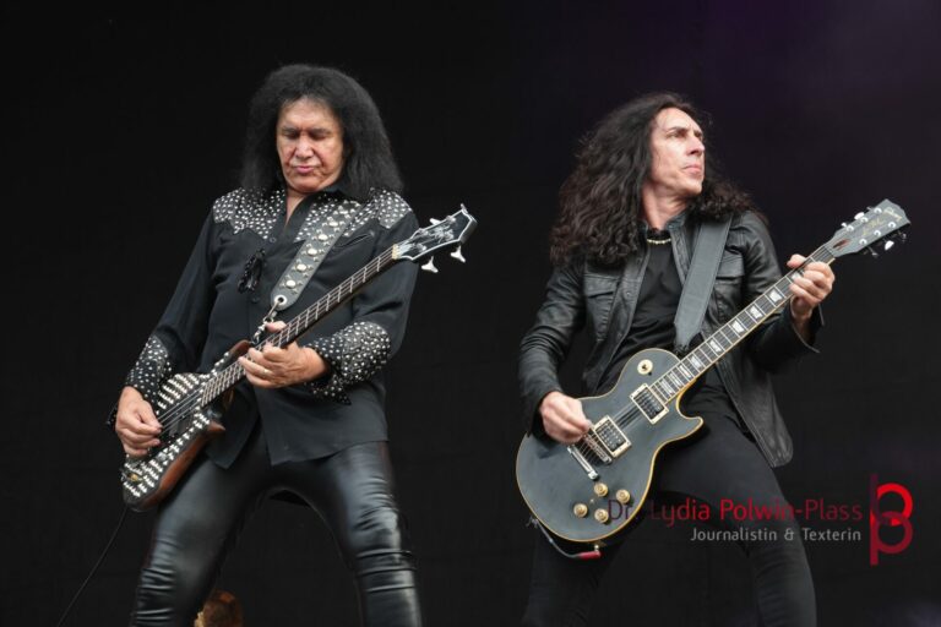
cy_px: 314
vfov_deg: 13.8
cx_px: 470
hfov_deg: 20.6
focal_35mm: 99
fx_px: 2588
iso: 320
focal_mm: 66
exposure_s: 1/160
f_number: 5
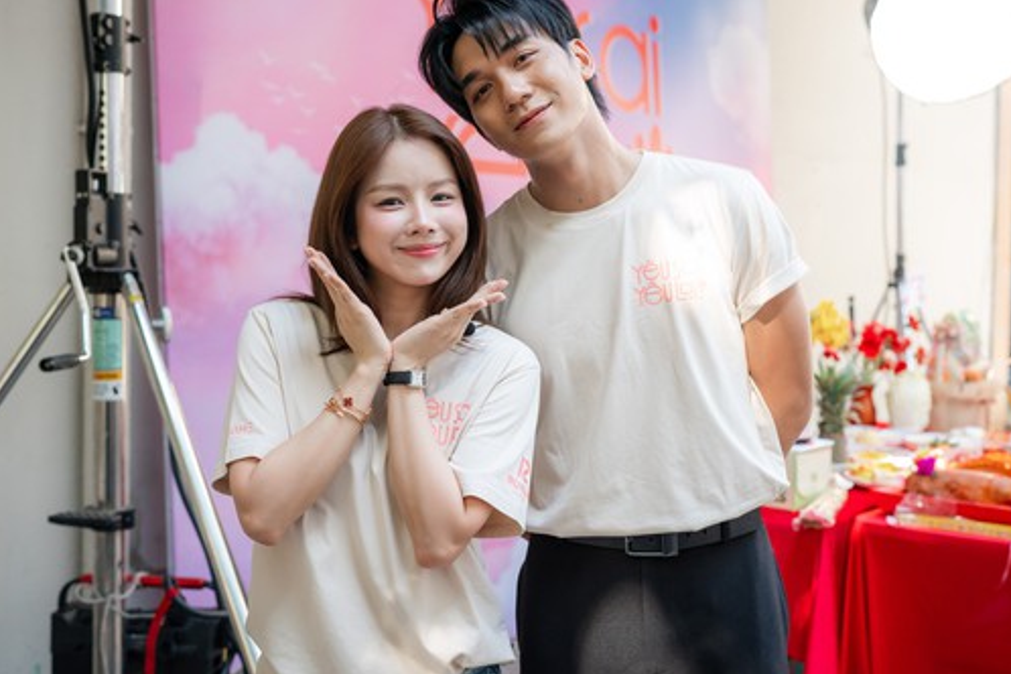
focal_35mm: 45
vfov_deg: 29.8
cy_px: 299
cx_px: 544
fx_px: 1264
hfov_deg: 43.6
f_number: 2.8
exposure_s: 1/250
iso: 800
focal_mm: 35
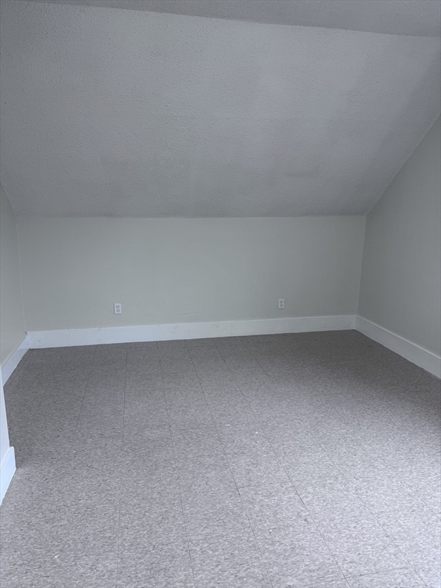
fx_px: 408
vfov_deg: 71.6
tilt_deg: -13.0
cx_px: 220
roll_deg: -0.1
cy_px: 294
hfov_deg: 56.8
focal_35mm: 24
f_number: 1.78
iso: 125
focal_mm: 6.76
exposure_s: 1/60
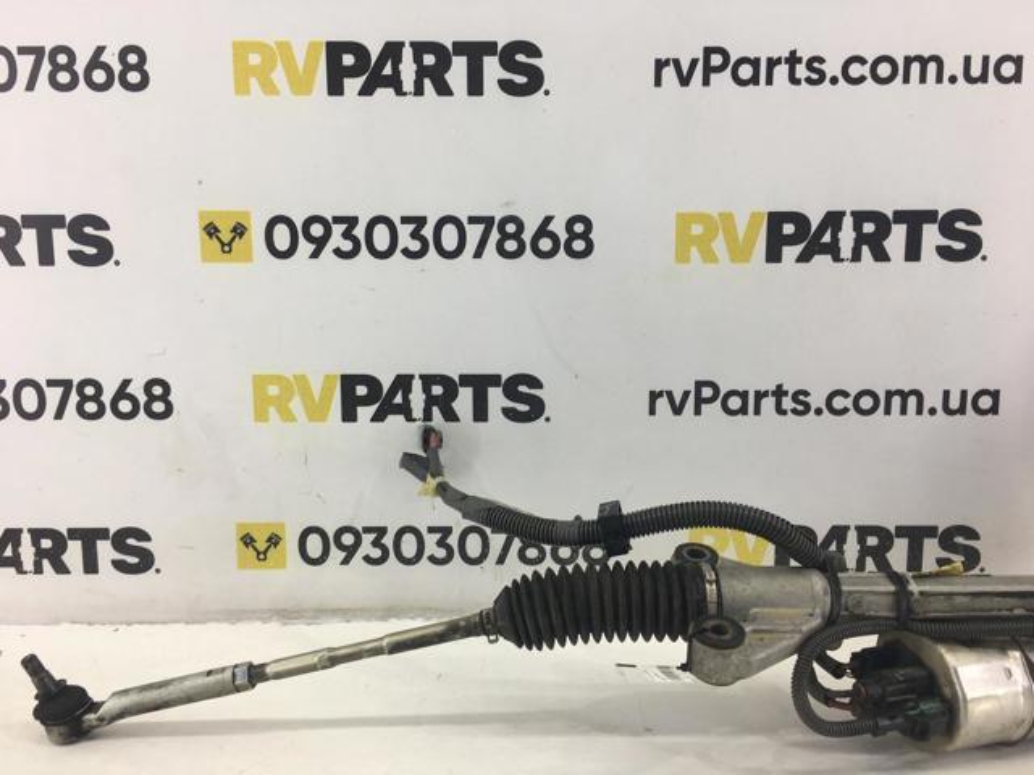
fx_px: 866
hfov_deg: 61.7
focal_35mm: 29
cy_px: 388
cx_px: 517
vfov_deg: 48.2
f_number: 2.2
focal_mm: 4.15
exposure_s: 1/50
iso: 25
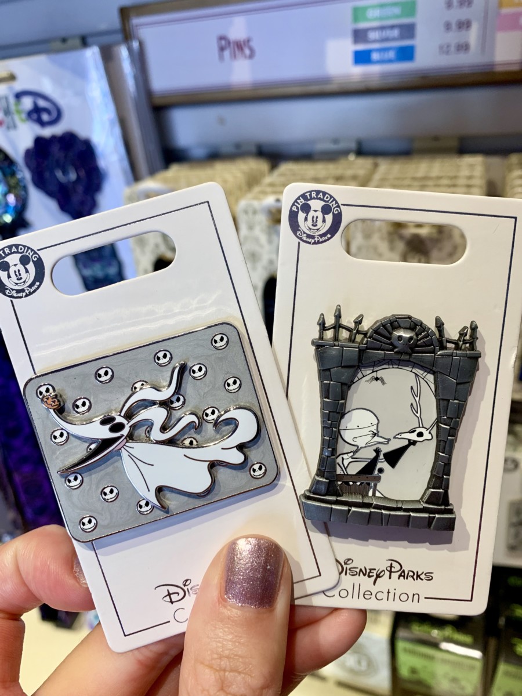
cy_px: 348
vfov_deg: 67.3
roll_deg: +8.2
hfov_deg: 53.1
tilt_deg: -30.9
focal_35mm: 26
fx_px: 523
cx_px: 261
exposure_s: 1/120
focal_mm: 4.25
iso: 64
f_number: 1.8
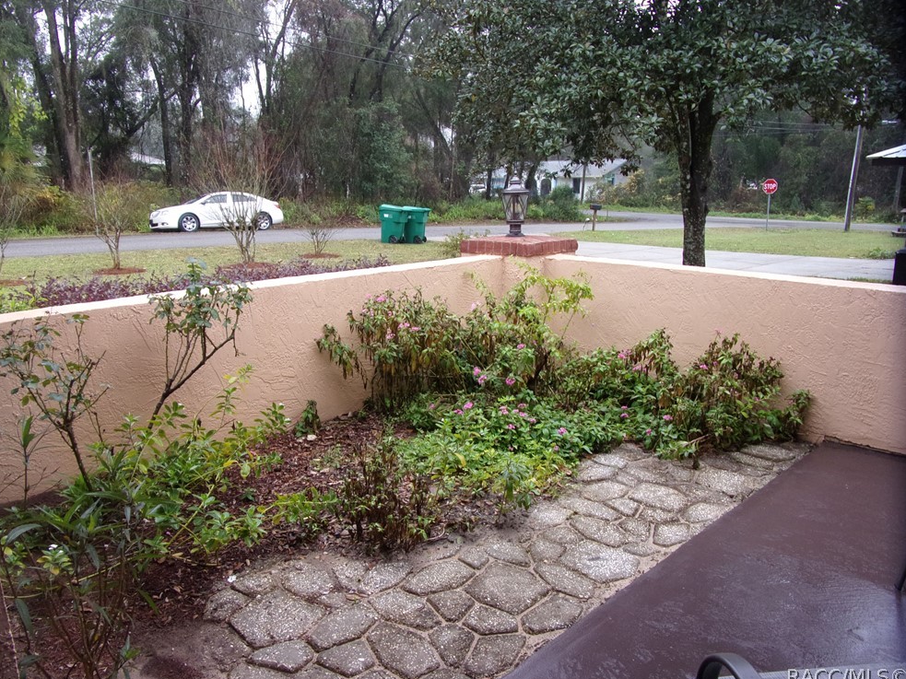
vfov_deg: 54.9
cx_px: 442
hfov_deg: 69.4
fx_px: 654
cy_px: 338
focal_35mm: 25
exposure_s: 1/70
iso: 80
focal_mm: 4.3
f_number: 3.3
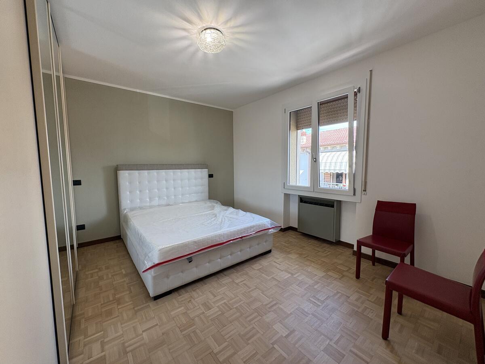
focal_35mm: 14
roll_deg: +1.1
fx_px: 196
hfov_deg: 102.1
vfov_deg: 85.7
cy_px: 182
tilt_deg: -4.3
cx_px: 242
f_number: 2.2
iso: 80
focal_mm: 2.22
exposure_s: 1/99
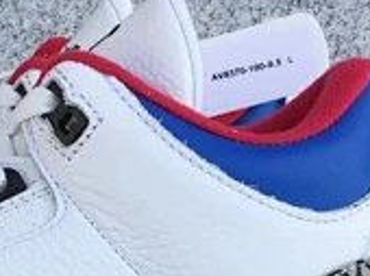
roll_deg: -2.0
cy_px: 402
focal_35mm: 117
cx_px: -24
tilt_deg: -15.9
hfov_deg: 16.4
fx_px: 1249
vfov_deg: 12.1
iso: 25
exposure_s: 1/416
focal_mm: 3.3
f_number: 2.4
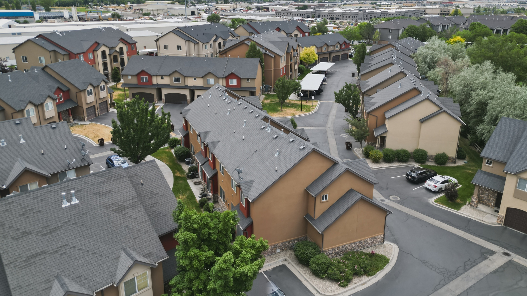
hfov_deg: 69.8
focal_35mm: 27
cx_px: 269
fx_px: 377
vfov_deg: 42.7
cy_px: 119
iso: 200
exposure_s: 1/2500
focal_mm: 6.7
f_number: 1.7
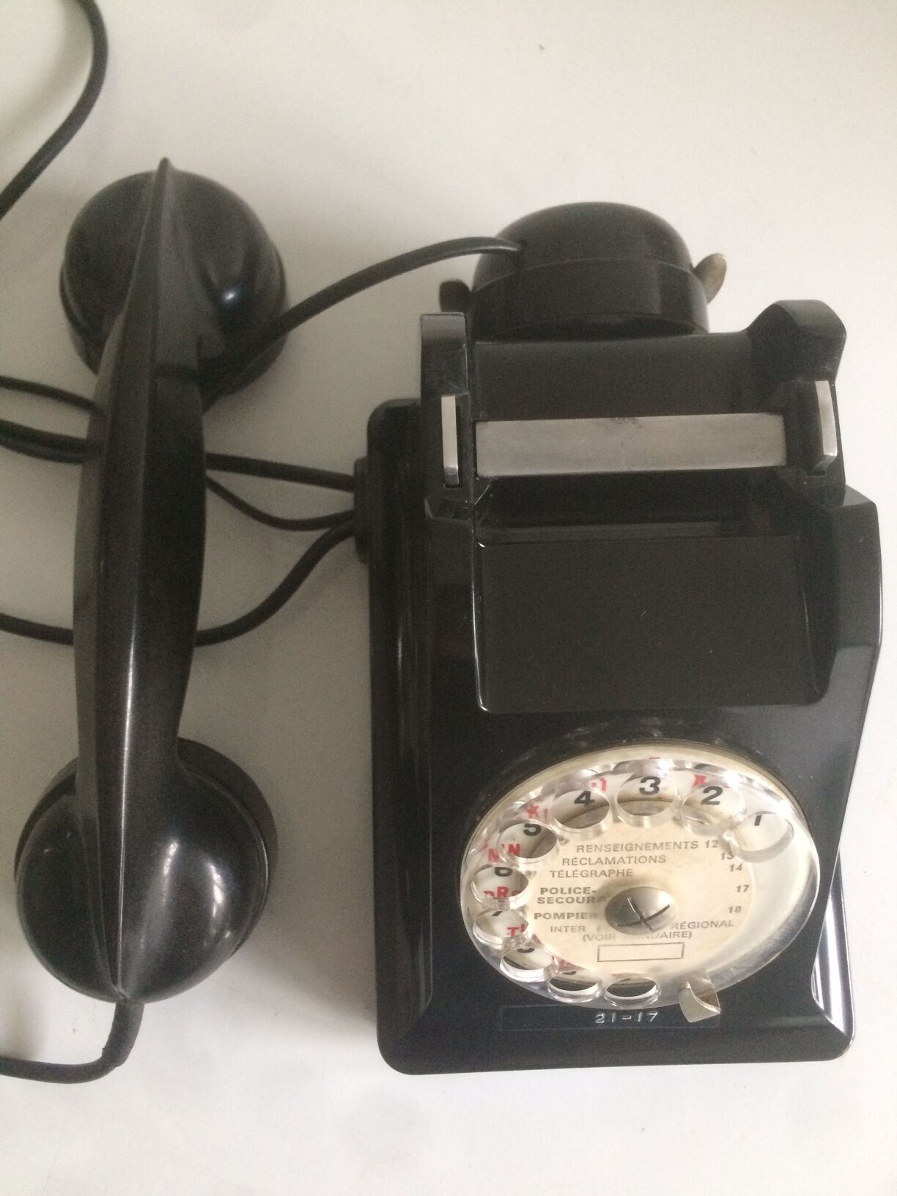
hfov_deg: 48.2
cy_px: 598
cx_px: 448
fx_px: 1002
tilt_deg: -81.8
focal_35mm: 29
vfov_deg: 61.7
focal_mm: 4.15
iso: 250
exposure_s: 1/33
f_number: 2.2
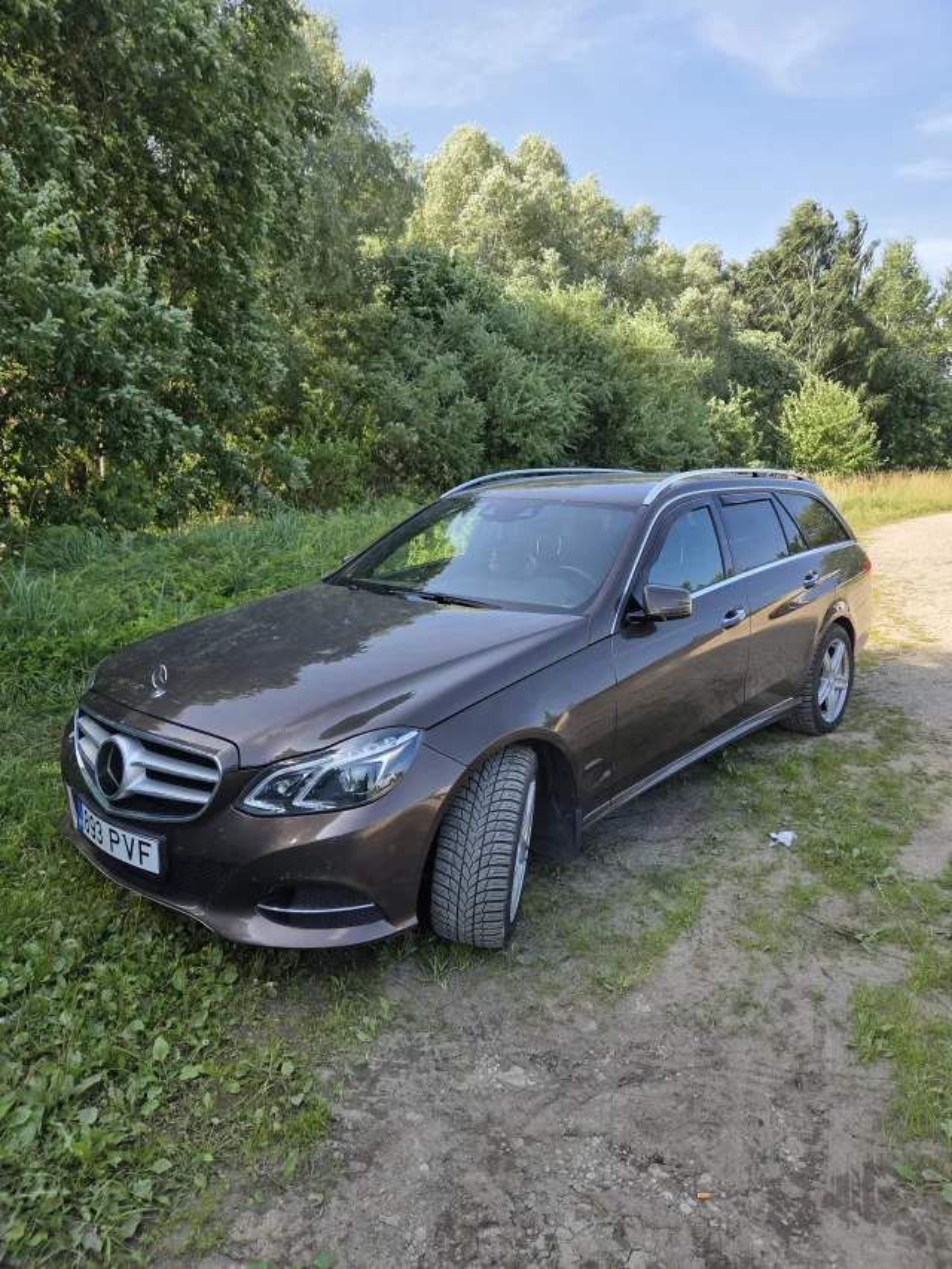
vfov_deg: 73.9
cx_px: 476
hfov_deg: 58.9
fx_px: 843
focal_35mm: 23
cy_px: 634
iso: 80
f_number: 1.8
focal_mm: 5.4
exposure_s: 1/1718
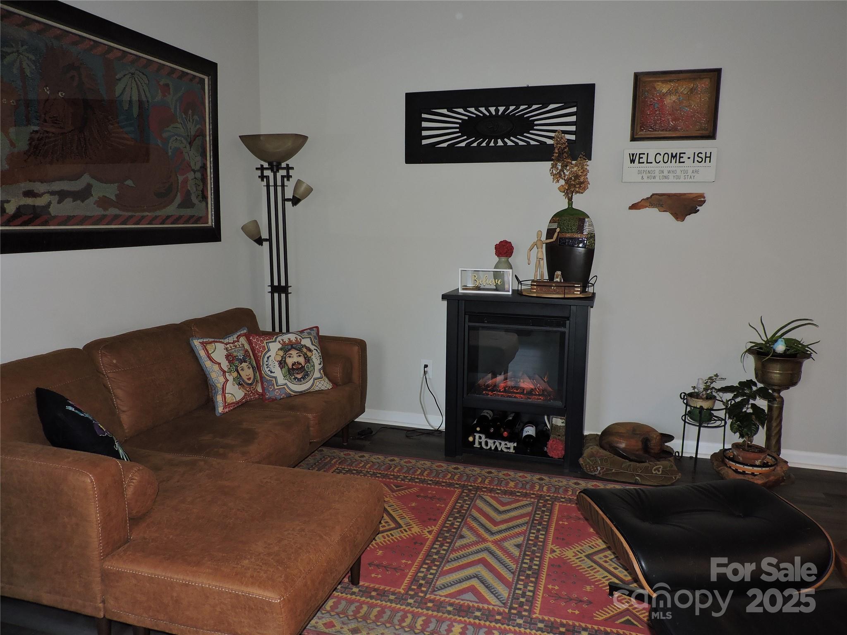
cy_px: 318
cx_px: 424
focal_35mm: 24
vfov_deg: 56.8
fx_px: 587
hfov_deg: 71.6
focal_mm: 4.3
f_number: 3
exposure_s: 1/30
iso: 200
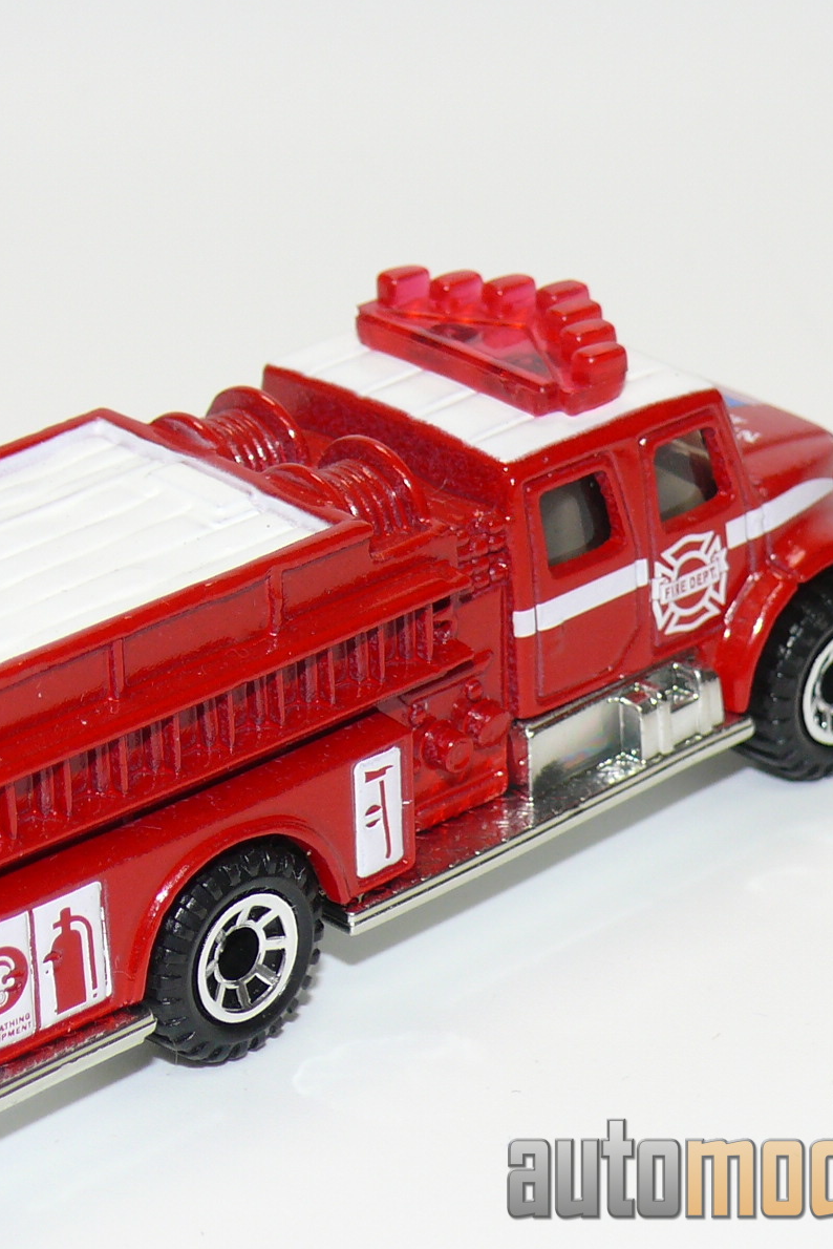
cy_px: 629
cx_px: 265
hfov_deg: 9.5
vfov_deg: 14.2
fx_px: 4995
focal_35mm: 144
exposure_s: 1/30
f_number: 4
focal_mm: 13.5
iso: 100
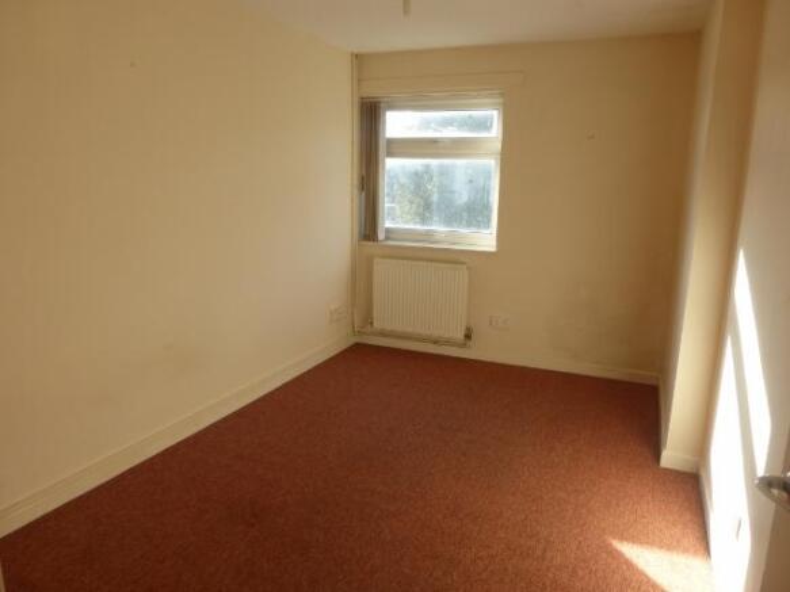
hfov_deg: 71.6
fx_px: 548
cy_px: 296
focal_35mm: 24
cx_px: 395
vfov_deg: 56.8
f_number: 3.5
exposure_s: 1/100
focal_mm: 4.3
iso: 100
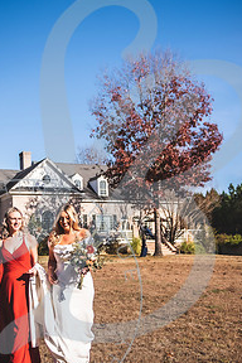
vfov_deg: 39.6
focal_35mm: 50
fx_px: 504
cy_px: 200
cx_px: 82
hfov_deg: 26.8
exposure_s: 1/3200
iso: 80
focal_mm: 32
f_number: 2.8
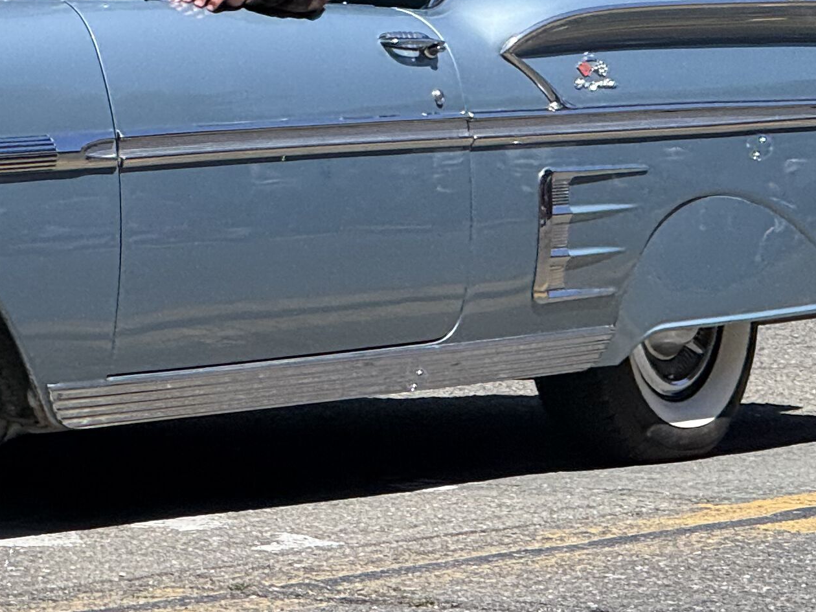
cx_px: -242
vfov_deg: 3.9
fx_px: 9052
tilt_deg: -2.7
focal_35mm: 384
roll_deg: -0.2
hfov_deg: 5.1
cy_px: 203
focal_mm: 15.66
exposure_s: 1/1080
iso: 50
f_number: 2.8
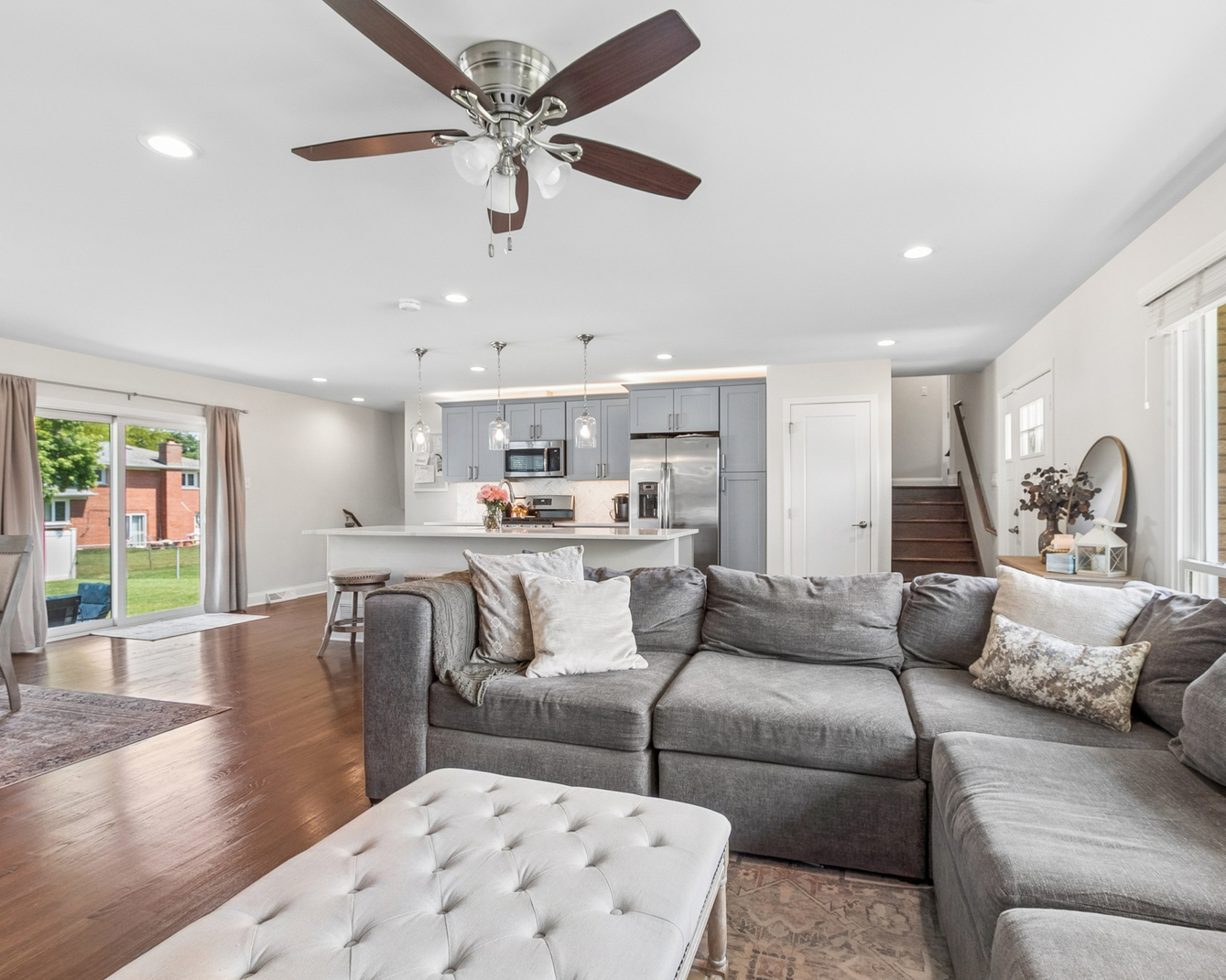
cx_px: 634
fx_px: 617
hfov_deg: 89.6
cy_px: 491
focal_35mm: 17
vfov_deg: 77.0
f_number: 8
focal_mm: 10
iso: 400
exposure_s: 1/30
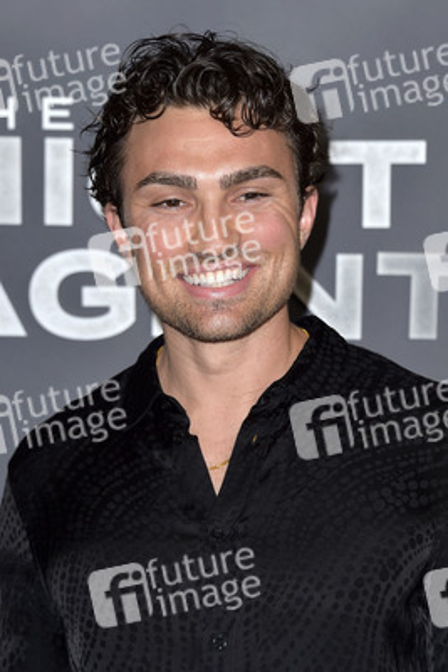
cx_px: 224
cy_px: 336
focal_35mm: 145
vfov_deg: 14.1
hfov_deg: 9.5
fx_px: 2704
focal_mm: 145
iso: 400
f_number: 6.3
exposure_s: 1/250
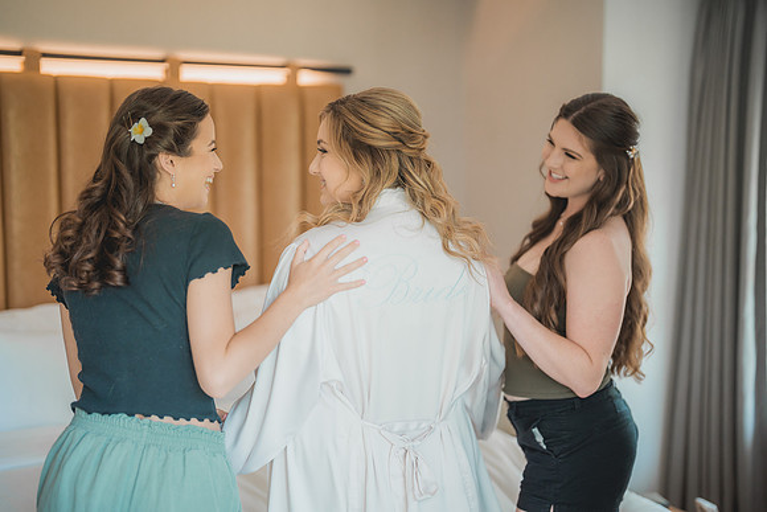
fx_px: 1065
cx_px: 384
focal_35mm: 50
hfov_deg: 39.6
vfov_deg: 27.0
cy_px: 256
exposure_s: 1/400
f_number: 1.2
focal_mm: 50
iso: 400
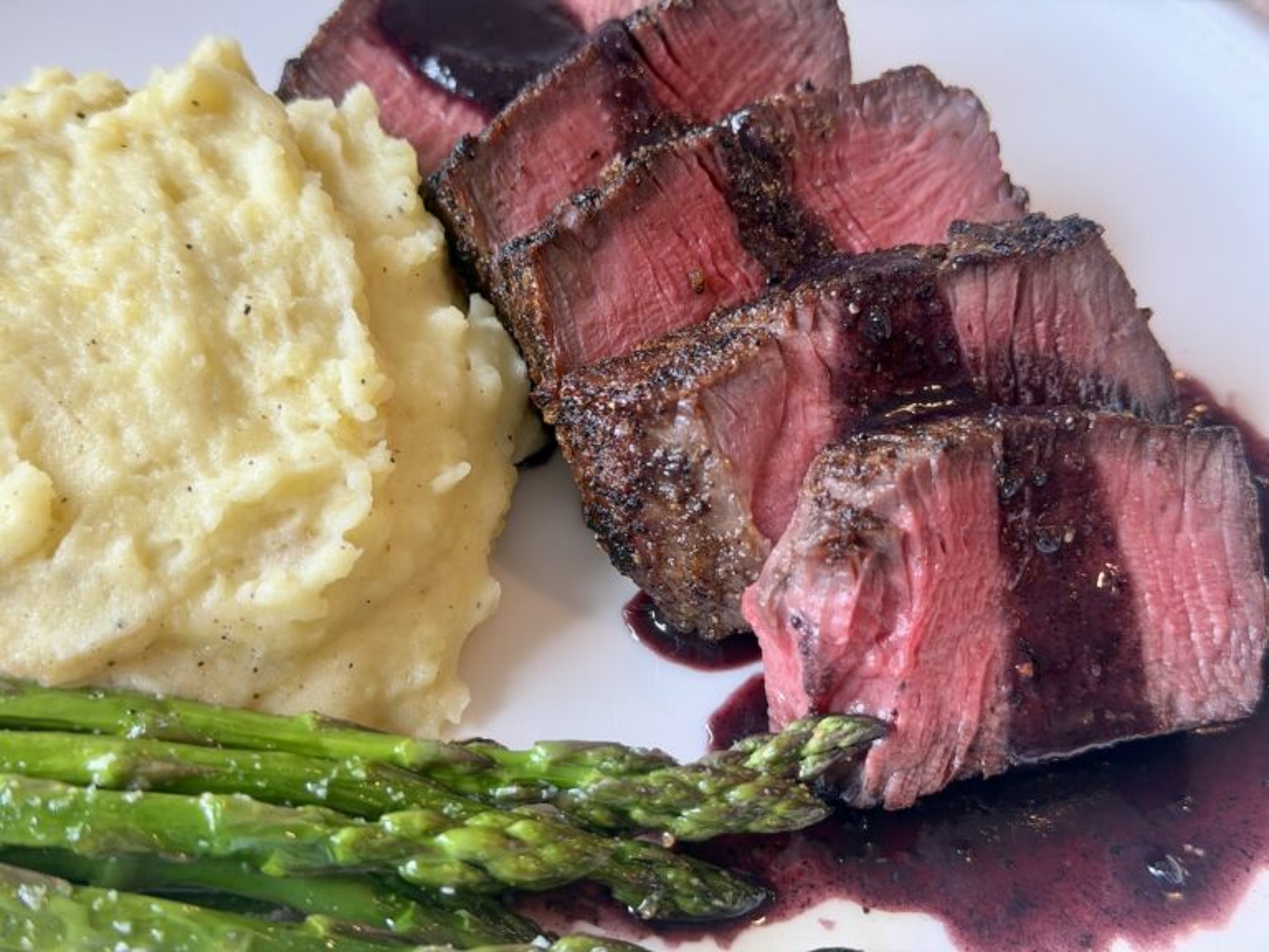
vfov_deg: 30.3
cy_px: 476
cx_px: 634
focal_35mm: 48
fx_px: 1760
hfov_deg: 39.7
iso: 50
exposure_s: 1/60
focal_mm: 6.76
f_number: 1.78
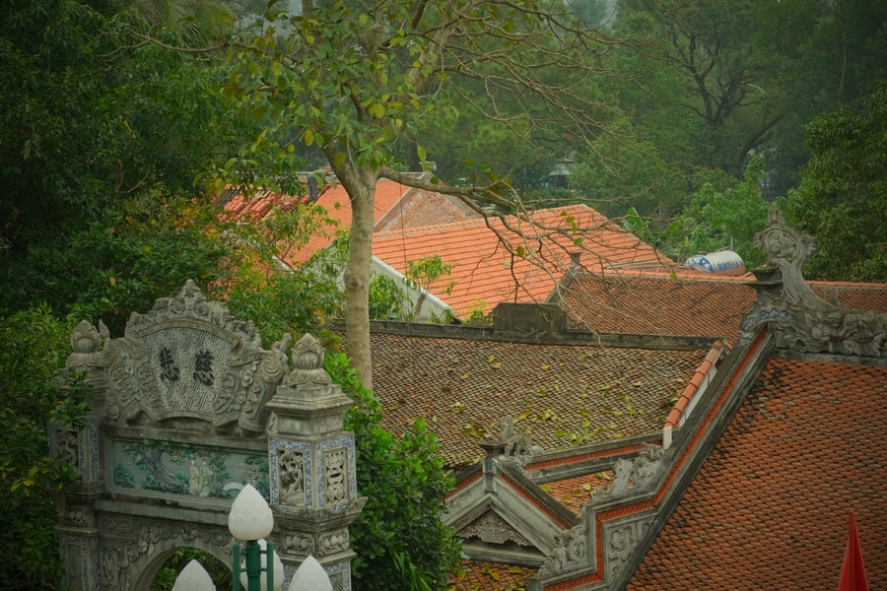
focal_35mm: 79
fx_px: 1946
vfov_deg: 17.3
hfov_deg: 25.7
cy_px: 296
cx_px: 444
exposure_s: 1/125
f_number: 6.4
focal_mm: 52.7
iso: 400
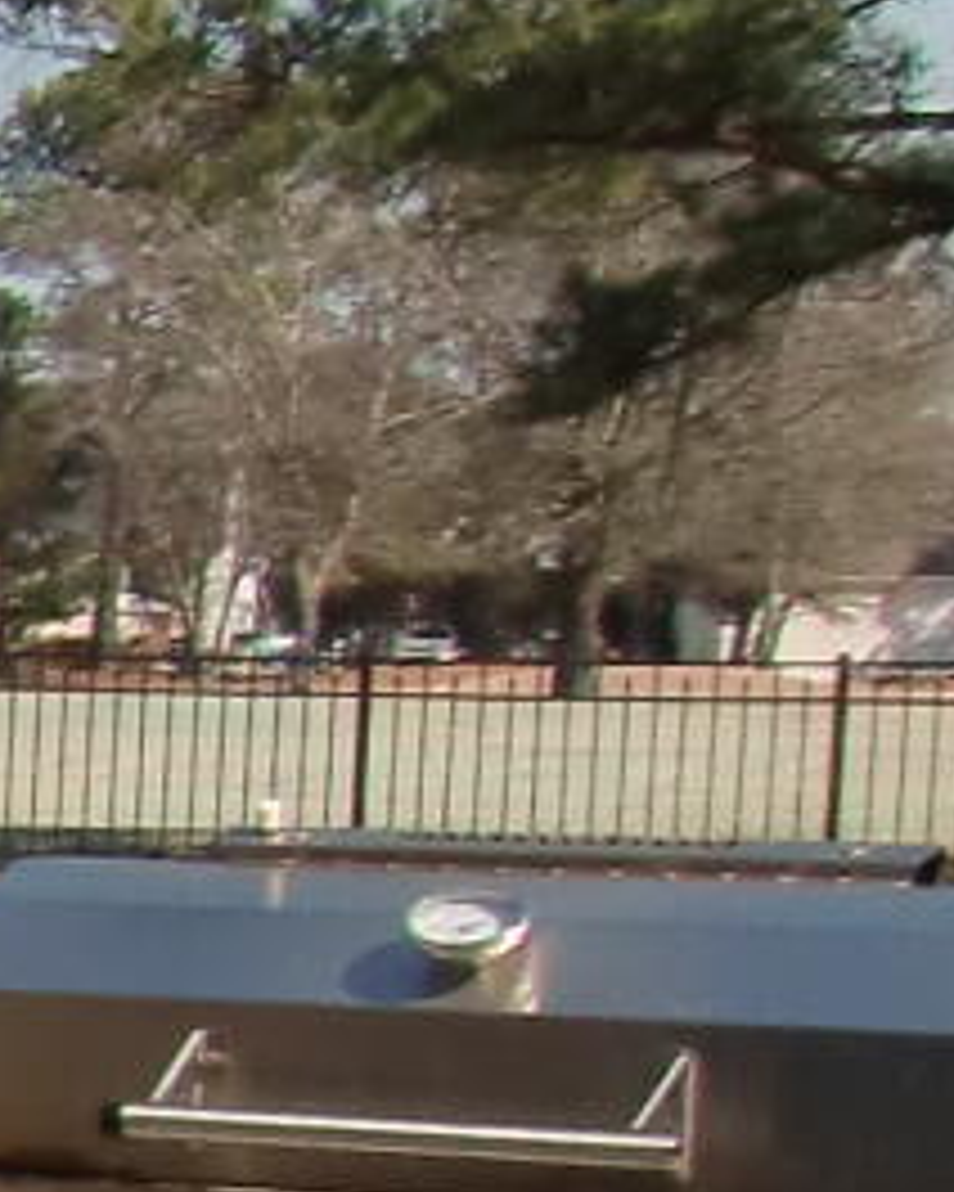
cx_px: -2925
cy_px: 1277
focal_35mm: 181
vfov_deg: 10.5
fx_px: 6388
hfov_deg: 6.7
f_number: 7.5
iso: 64
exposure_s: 1/200
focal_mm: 4.3
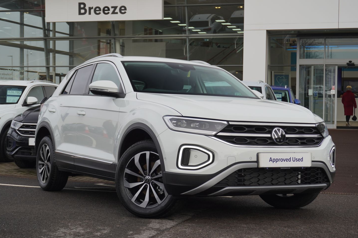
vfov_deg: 22.0
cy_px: 114
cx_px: 184
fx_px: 611
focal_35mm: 62
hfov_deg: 32.6
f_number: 6.3
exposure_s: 1/80
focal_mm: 37
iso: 100
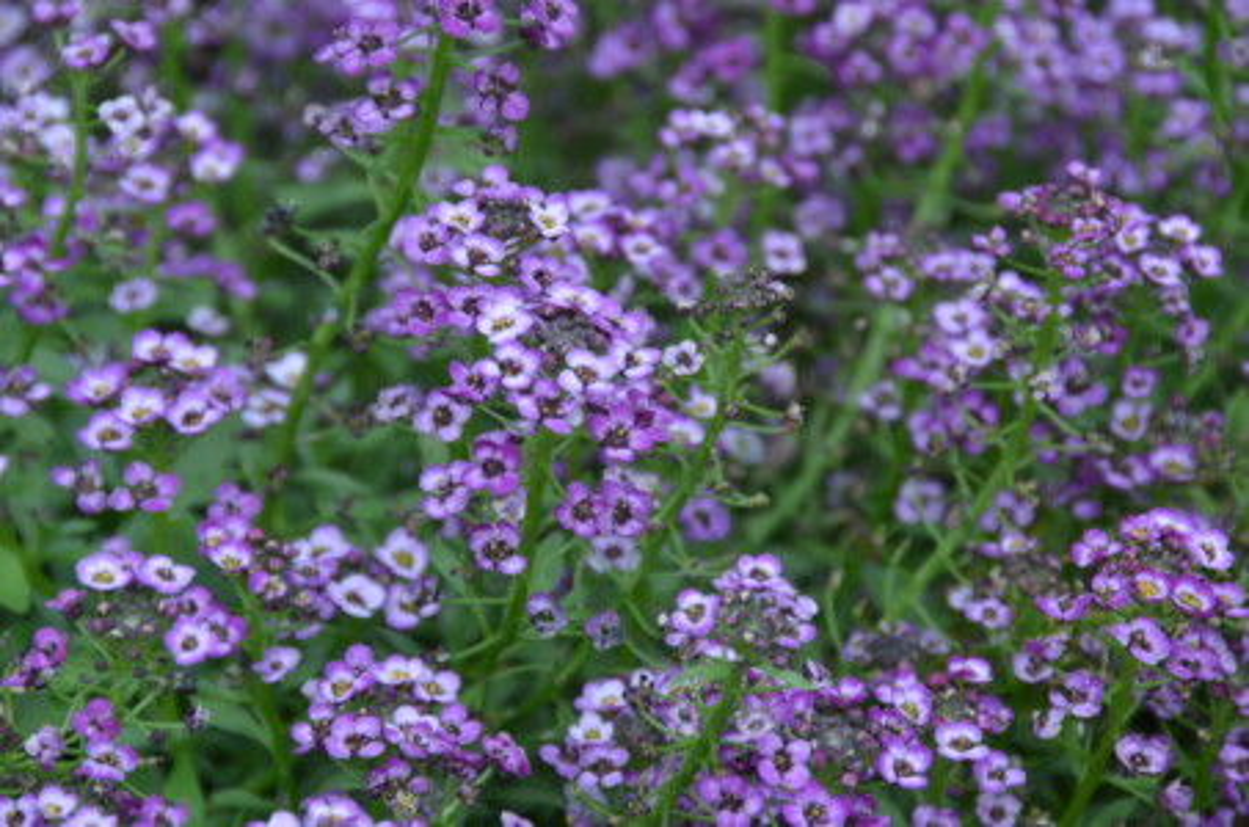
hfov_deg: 6.9
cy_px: 414
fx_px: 10386
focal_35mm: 300
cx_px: 624
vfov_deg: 4.6
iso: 200
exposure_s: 1/125
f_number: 8
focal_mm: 200
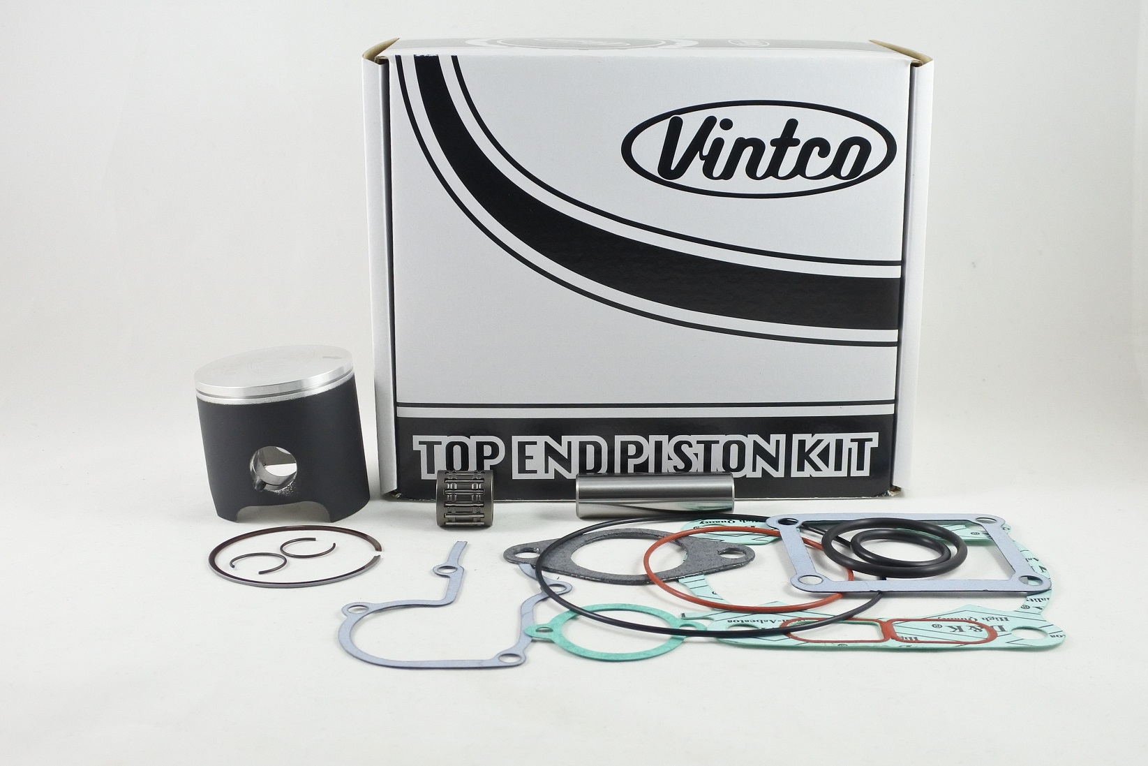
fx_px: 1084
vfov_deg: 38.9
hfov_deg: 55.8
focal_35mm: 34
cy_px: 383
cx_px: 574
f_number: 3.8
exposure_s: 1/125
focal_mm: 12.6
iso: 500
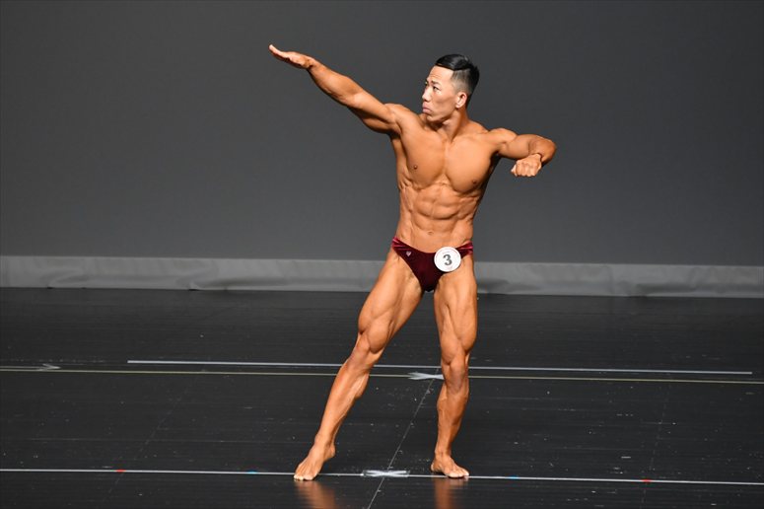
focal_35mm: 375
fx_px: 7955
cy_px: 254
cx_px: 382
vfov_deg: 3.7
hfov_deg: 5.5
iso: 2500
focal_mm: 250
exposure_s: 1/400
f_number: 5.6
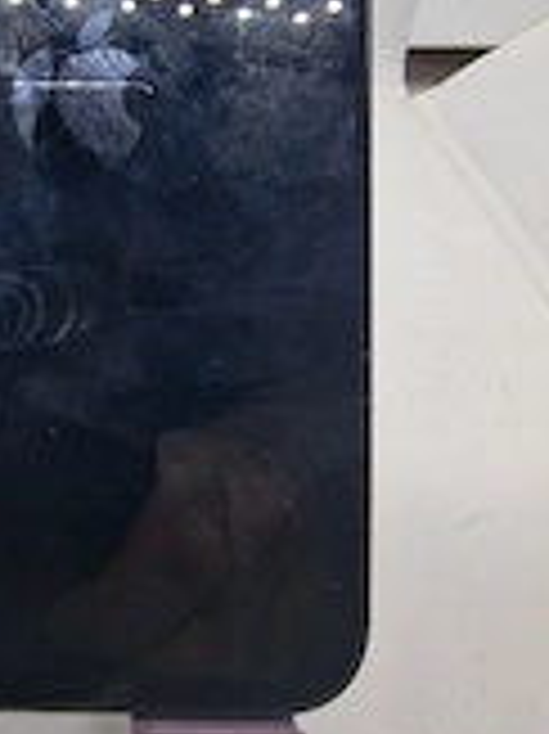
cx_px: 81
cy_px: 140
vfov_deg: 52.9
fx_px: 678
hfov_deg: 41.5
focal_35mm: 32
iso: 50
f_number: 2.2
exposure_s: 1/125
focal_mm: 2.2
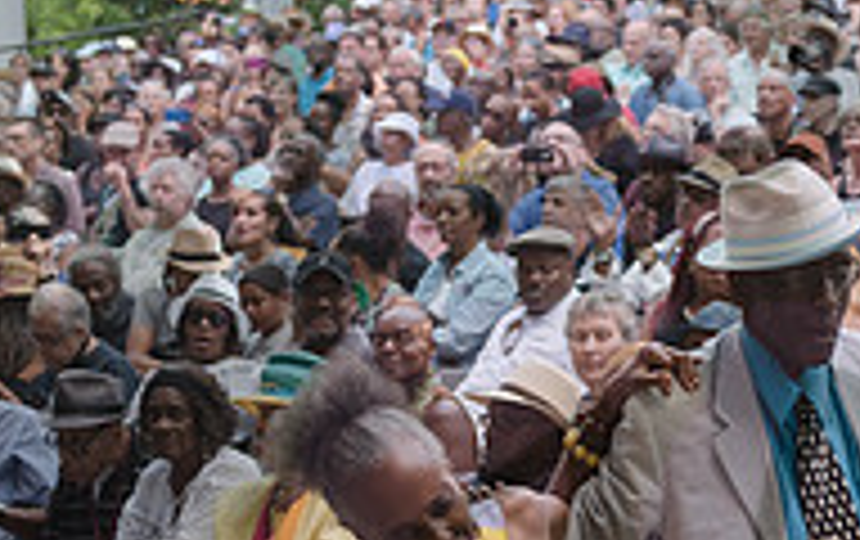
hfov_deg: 15.2
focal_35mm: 136
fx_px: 3192
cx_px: 724
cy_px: 662
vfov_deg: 9.5
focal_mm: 38
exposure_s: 1/400
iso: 500
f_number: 3.5
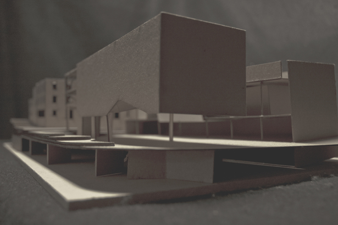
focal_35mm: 38
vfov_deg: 35.4
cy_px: 112
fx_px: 352
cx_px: 169
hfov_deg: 51.3
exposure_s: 1/30
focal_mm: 25
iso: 1400
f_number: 3.8
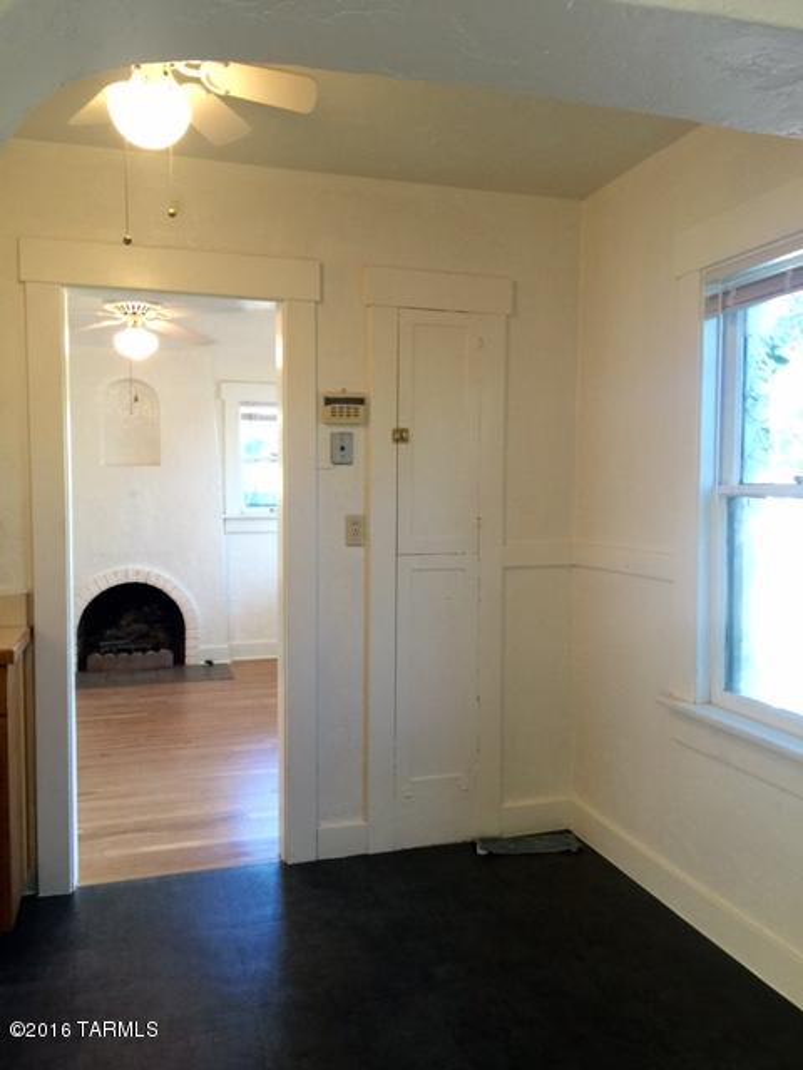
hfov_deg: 48.2
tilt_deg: -4.1
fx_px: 897
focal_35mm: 29
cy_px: 535
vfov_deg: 61.7
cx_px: 402
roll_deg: -0.8
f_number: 2.2
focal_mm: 4.15
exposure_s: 1/30
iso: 50
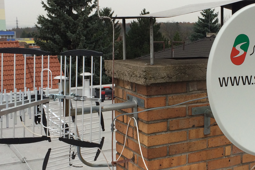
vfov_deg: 22.3
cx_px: 173
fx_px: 432
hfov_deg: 32.6
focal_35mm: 61
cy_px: 90
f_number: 2.2
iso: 32
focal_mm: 4.12
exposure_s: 1/488
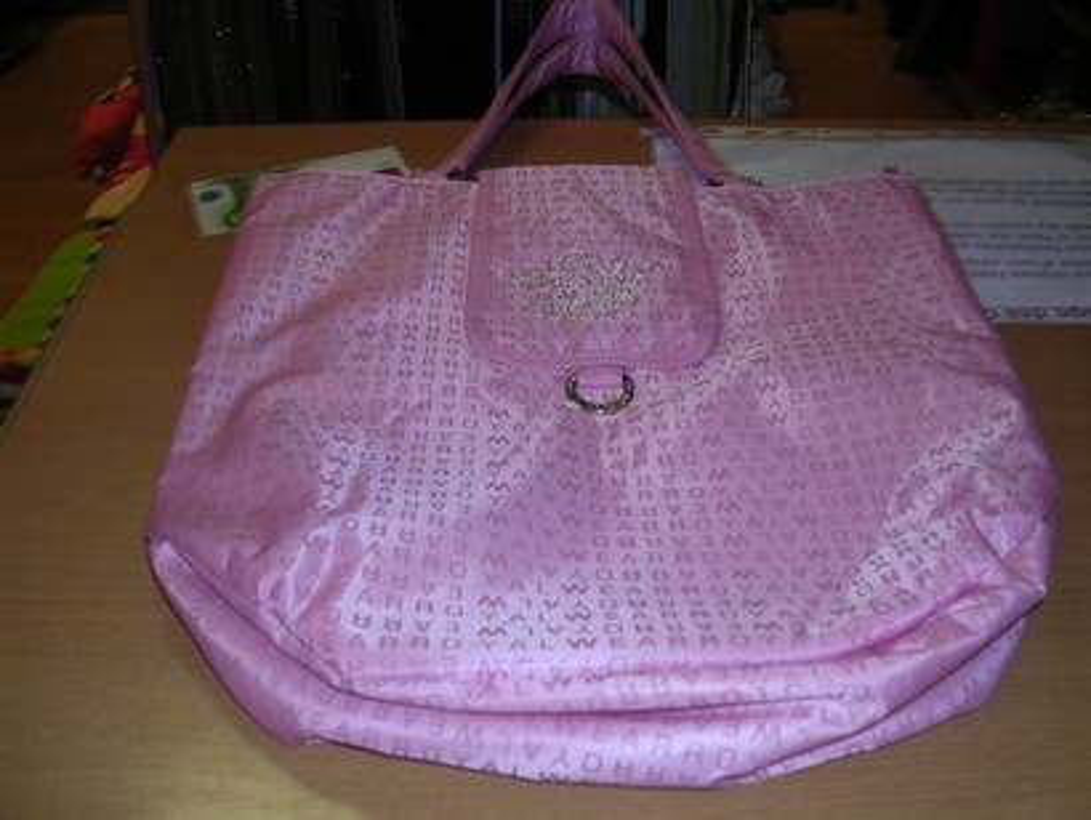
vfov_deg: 37.8
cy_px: 410
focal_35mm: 38
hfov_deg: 49.0
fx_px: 1198
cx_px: 546
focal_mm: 5.8
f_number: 2.8
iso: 100
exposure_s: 1/60.1
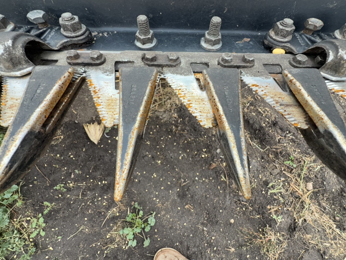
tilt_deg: -73.2
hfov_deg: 98.1
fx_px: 150
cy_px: 128
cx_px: 179
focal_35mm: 15
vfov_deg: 81.7
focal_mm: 2.22
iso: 25
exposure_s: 1/114
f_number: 2.2
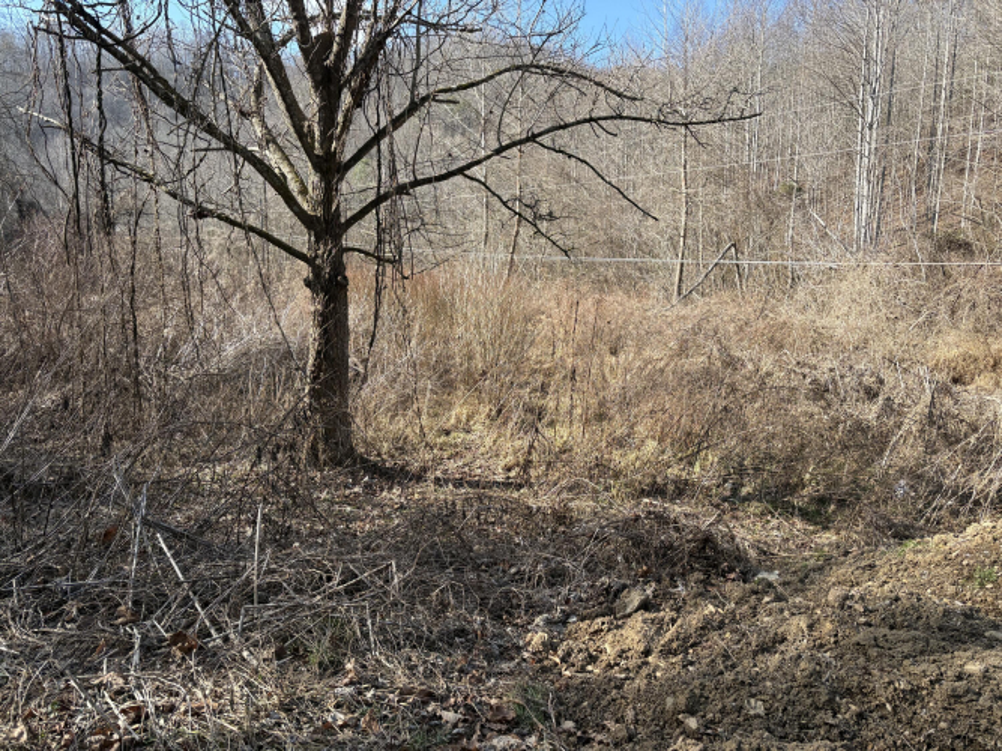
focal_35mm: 26
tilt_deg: -7.4
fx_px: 752
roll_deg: -0.6
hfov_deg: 67.3
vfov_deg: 53.0
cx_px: 501
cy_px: 376
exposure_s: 1/895
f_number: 1.6
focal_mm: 5.96
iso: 50
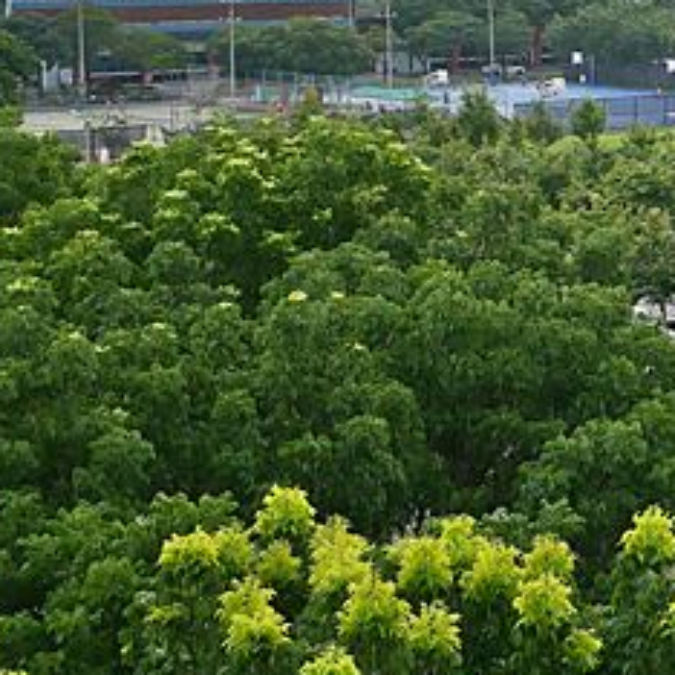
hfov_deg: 14.0
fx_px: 2339
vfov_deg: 16.3
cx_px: 1315
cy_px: 94
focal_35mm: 106
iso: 200
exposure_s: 1/800
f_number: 3.2
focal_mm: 14
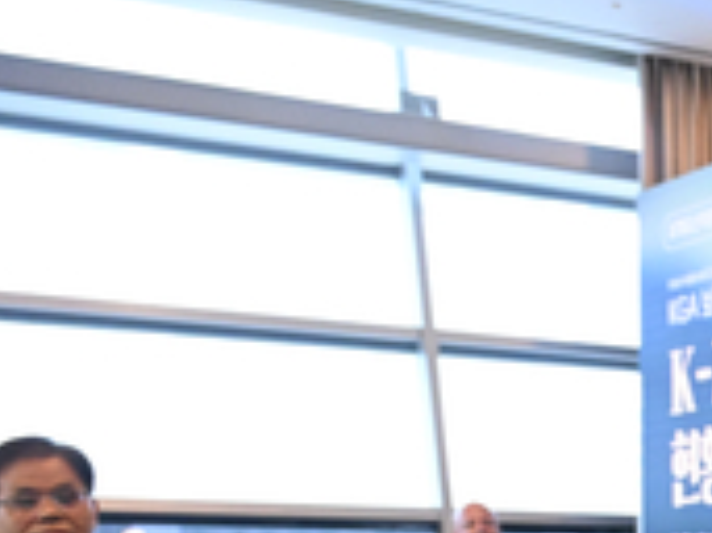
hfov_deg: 18.9
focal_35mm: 88
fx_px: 1809
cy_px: 739
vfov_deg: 15.7
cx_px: 1145
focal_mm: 28
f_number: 6.3
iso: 6400
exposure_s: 1/250
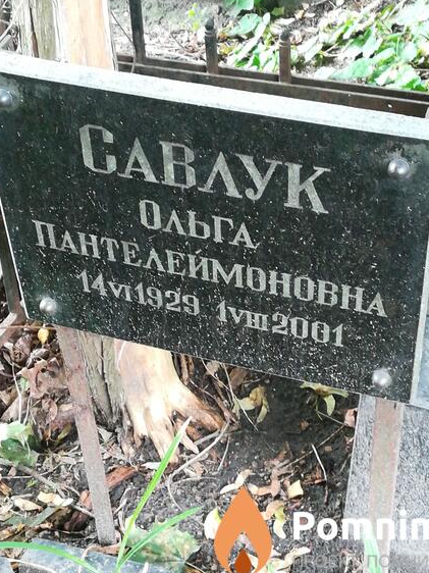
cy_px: 274
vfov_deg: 30.7
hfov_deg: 23.3
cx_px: 219
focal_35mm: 63
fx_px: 1042
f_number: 2.2
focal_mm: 3.83
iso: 250
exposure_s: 1/30
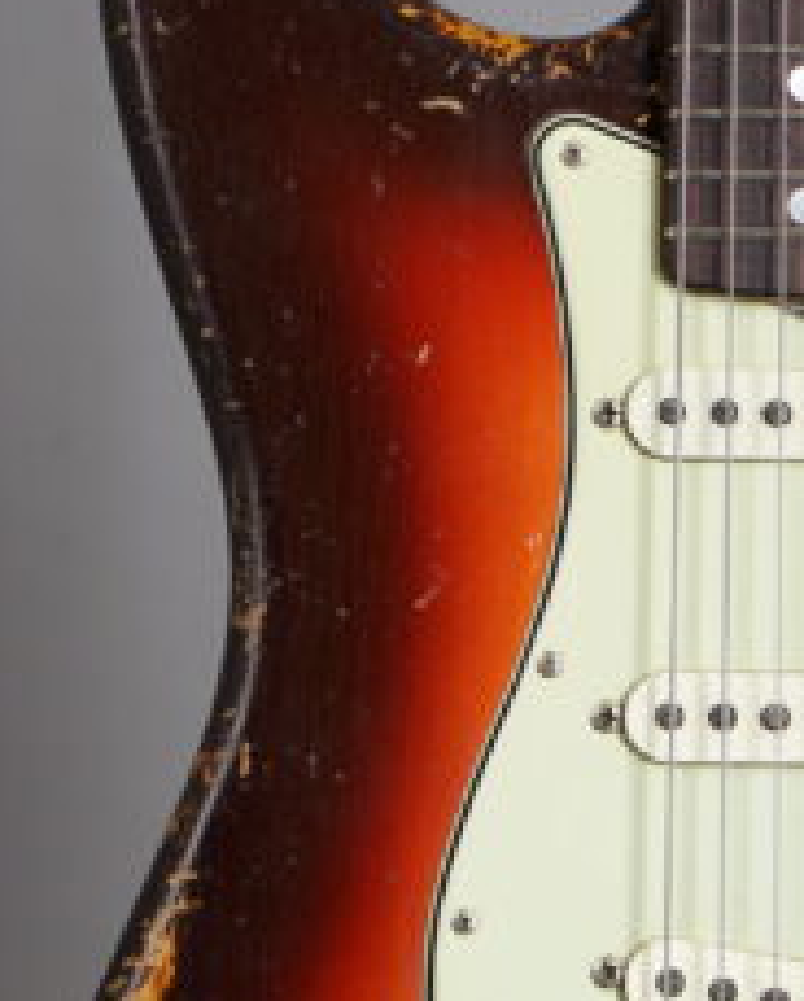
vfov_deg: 12.5
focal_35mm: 153
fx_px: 4539
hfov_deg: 10.1
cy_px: 778
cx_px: 789
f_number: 9
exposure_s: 1/160
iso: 160
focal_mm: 65
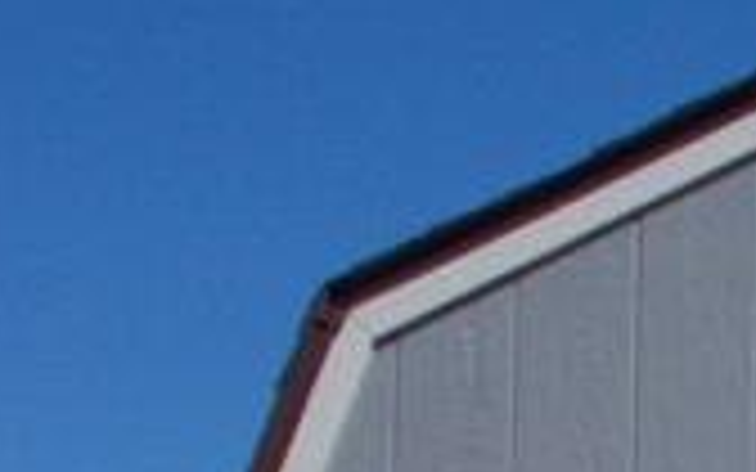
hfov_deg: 6.1
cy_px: 1645
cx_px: 2196
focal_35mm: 323
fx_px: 6655
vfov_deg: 3.9
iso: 80
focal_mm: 9
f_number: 11.3
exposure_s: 1/160
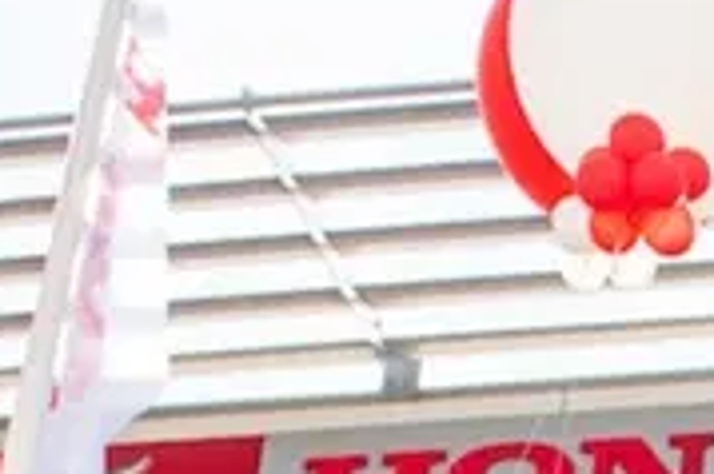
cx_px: 1422
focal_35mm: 167
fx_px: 3309
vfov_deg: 7.2
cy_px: 1470
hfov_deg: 11.2
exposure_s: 1/160
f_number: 6.3
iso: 160
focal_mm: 24
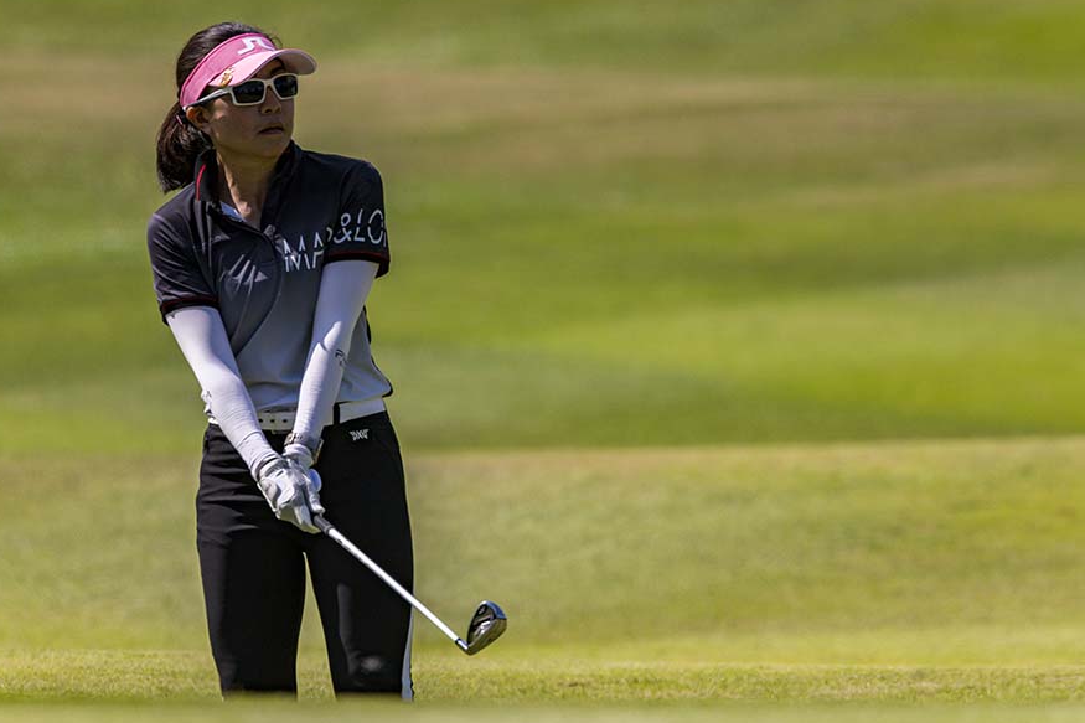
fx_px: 21484
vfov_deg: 1.9
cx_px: 520
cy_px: 341
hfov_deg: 2.9
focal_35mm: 713
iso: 640
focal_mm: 650
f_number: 8
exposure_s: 1/2500
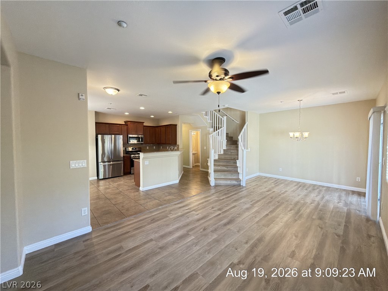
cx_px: 194
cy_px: 146
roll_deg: +0.2
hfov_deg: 102.1
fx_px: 157
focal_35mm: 14
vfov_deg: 85.7
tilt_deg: -2.4
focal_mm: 2.22
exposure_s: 1/60
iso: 400
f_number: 2.2
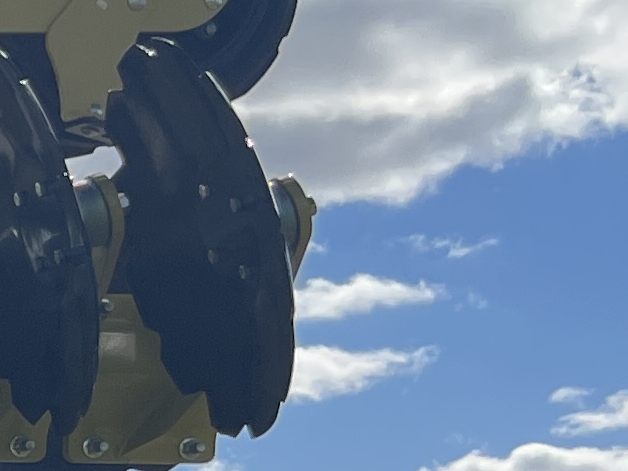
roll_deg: +0.7
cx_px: -1164
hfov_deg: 9.6
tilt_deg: +3.8
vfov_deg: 8.7
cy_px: 730
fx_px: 3030
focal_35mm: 167
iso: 50
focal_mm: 5.1
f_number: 1.6
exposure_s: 1/4310
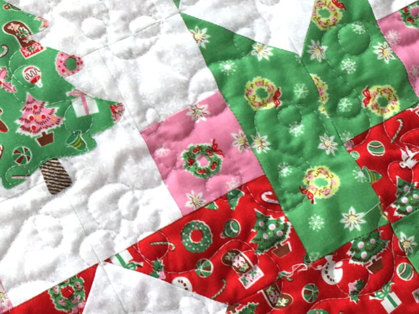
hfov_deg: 21.0
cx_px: -4
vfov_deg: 16.3
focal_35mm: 90
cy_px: 70
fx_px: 1089
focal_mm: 4.15
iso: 32
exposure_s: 1/120
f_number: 2.2
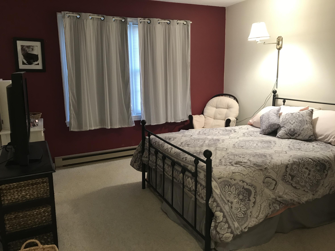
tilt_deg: -9.0
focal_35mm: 28
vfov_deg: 49.7
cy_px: 126
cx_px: 168
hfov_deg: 63.4
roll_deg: +1.0
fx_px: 271
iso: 50
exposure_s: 1/15
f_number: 1.8
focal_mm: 3.99
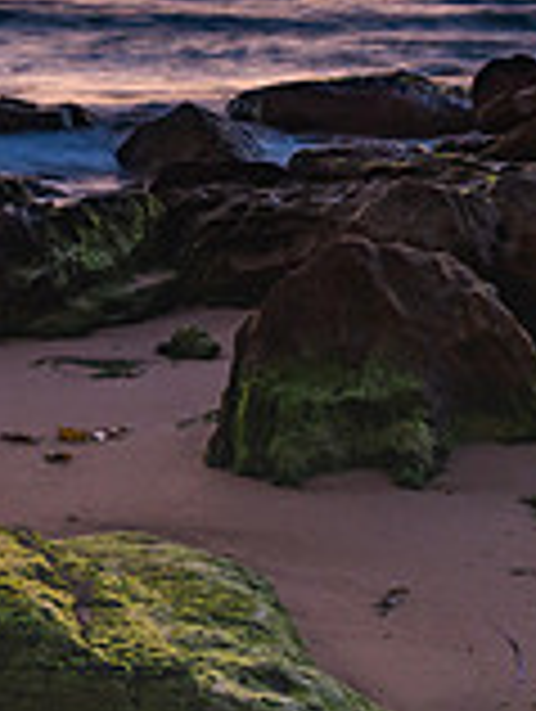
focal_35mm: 85
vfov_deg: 22.4
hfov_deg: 17.2
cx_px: 72
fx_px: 1750
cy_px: 70
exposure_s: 1.6
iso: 200
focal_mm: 16
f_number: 8
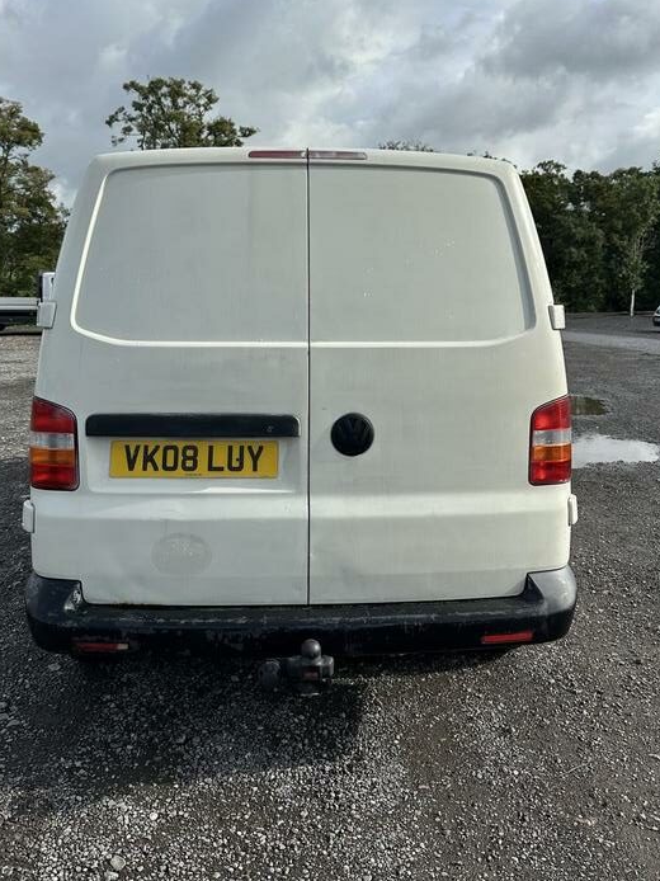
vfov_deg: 57.8
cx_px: 312
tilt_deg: -3.8
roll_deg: +0.0
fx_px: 789
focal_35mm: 31
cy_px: 339
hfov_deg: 45.4
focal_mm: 6.86
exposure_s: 1/5848
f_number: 1.78
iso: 80
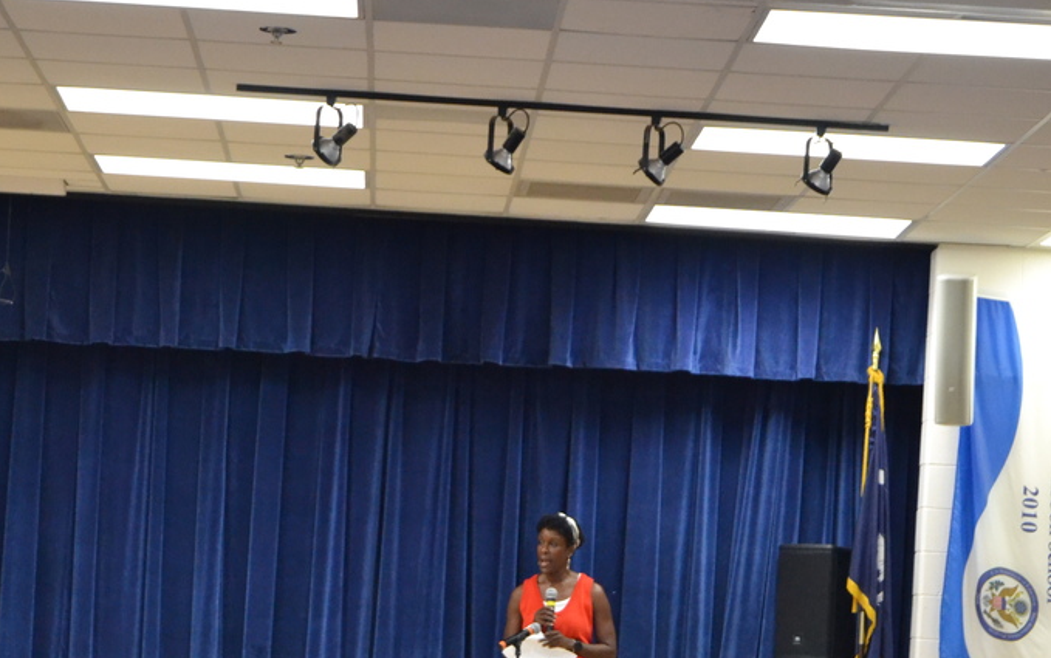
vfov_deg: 10.3
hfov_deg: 16.5
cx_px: 524
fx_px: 3633
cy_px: 646
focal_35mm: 127
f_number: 5.6
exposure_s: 1/60
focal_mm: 55
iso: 3200
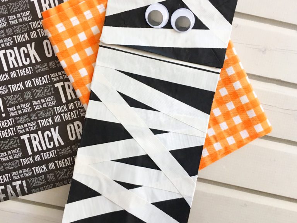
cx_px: 148
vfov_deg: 48.2
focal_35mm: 29
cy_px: 112
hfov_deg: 61.7
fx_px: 249
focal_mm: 4.15
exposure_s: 1/15
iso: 64
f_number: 2.2
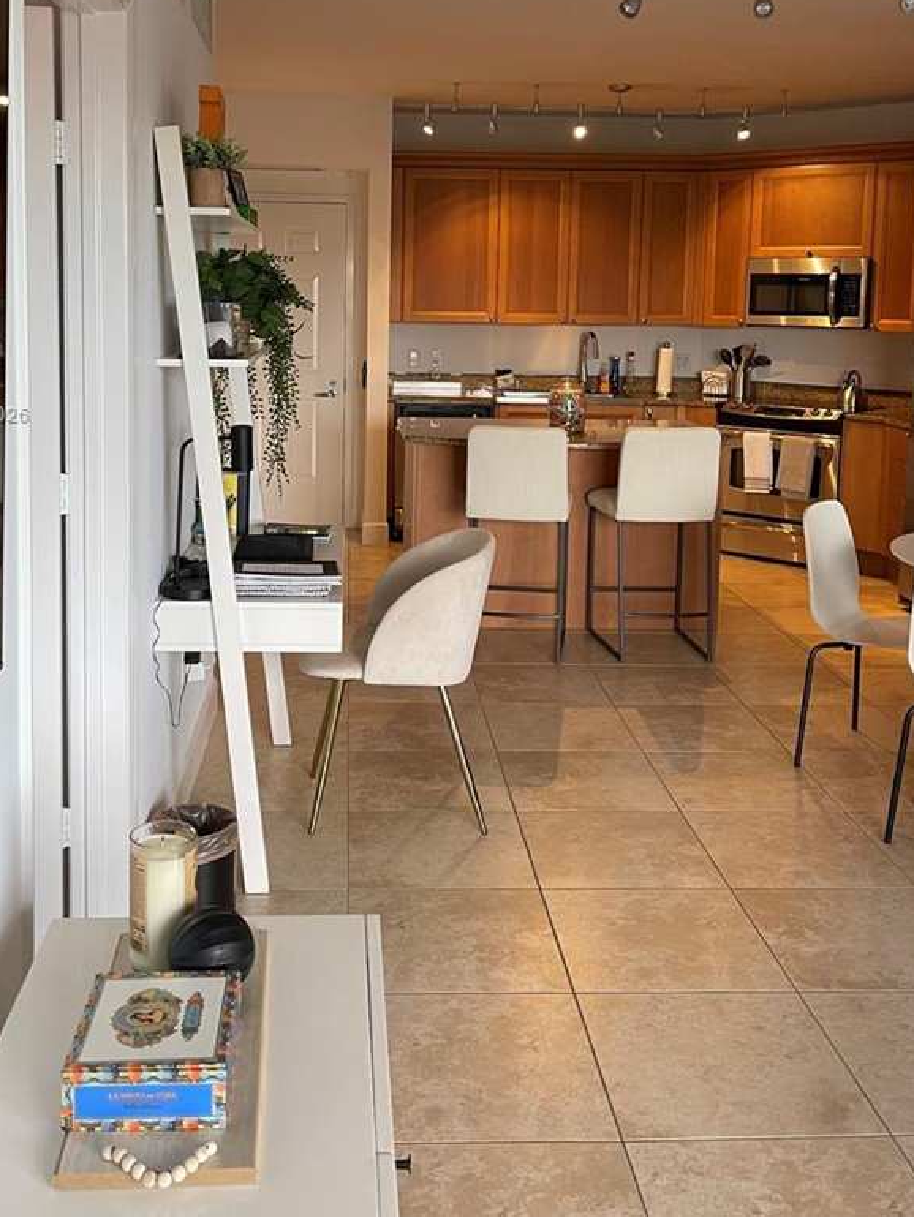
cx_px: 400
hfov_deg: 39.6
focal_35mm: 36
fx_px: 1267
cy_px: 416
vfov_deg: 50.5
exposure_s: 1/60
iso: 100
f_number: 1.6
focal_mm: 5.1
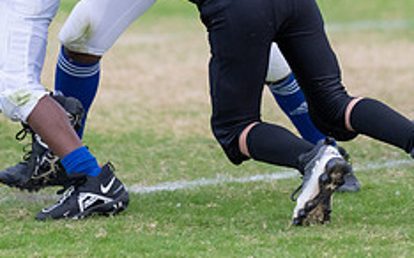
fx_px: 6462
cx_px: 242
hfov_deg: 3.7
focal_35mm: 573
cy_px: -51
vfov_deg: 2.3
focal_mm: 200
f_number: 2.8
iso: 2000
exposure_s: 1/1250
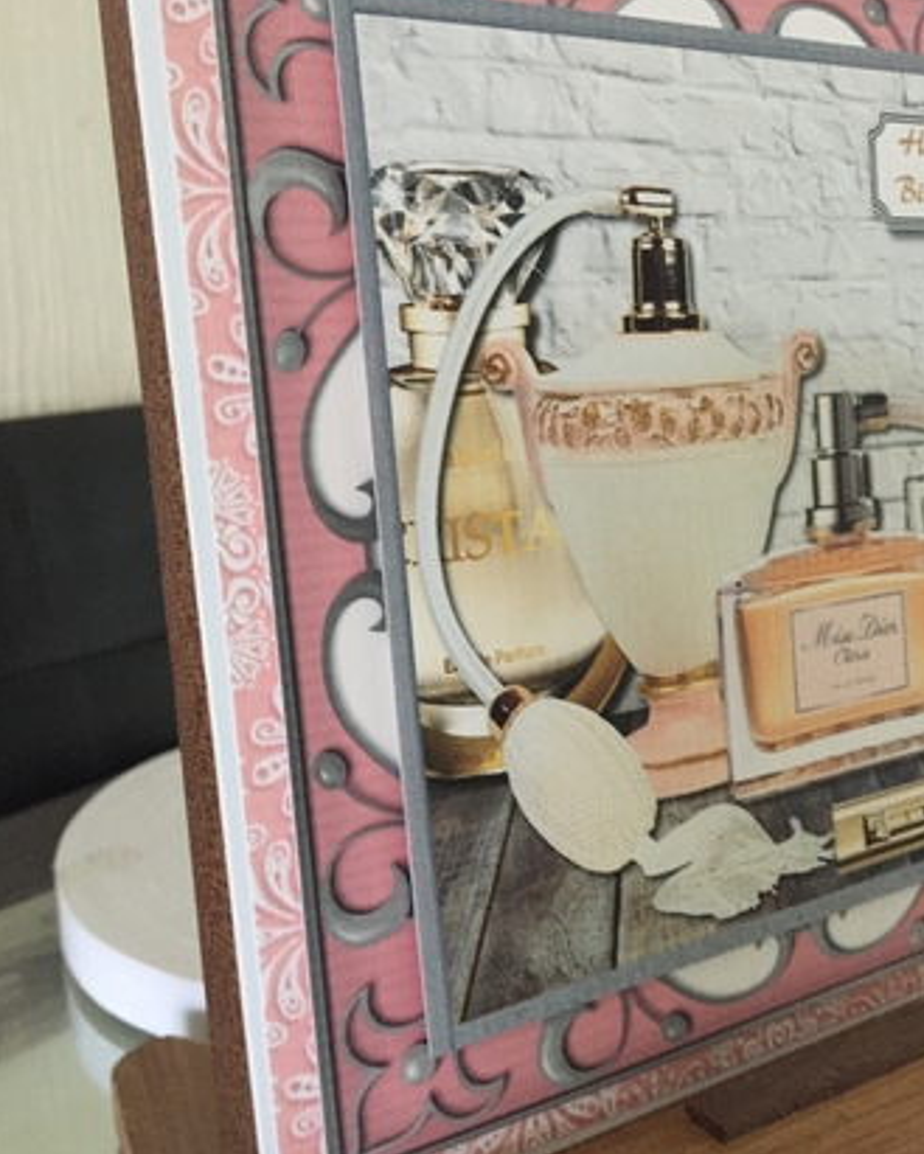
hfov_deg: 47.1
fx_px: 1059
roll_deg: -2.0
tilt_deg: -19.8
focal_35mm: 31
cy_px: 576
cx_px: 459
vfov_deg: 57.2
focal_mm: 4.15
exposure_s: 1/17
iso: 250
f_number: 2.2
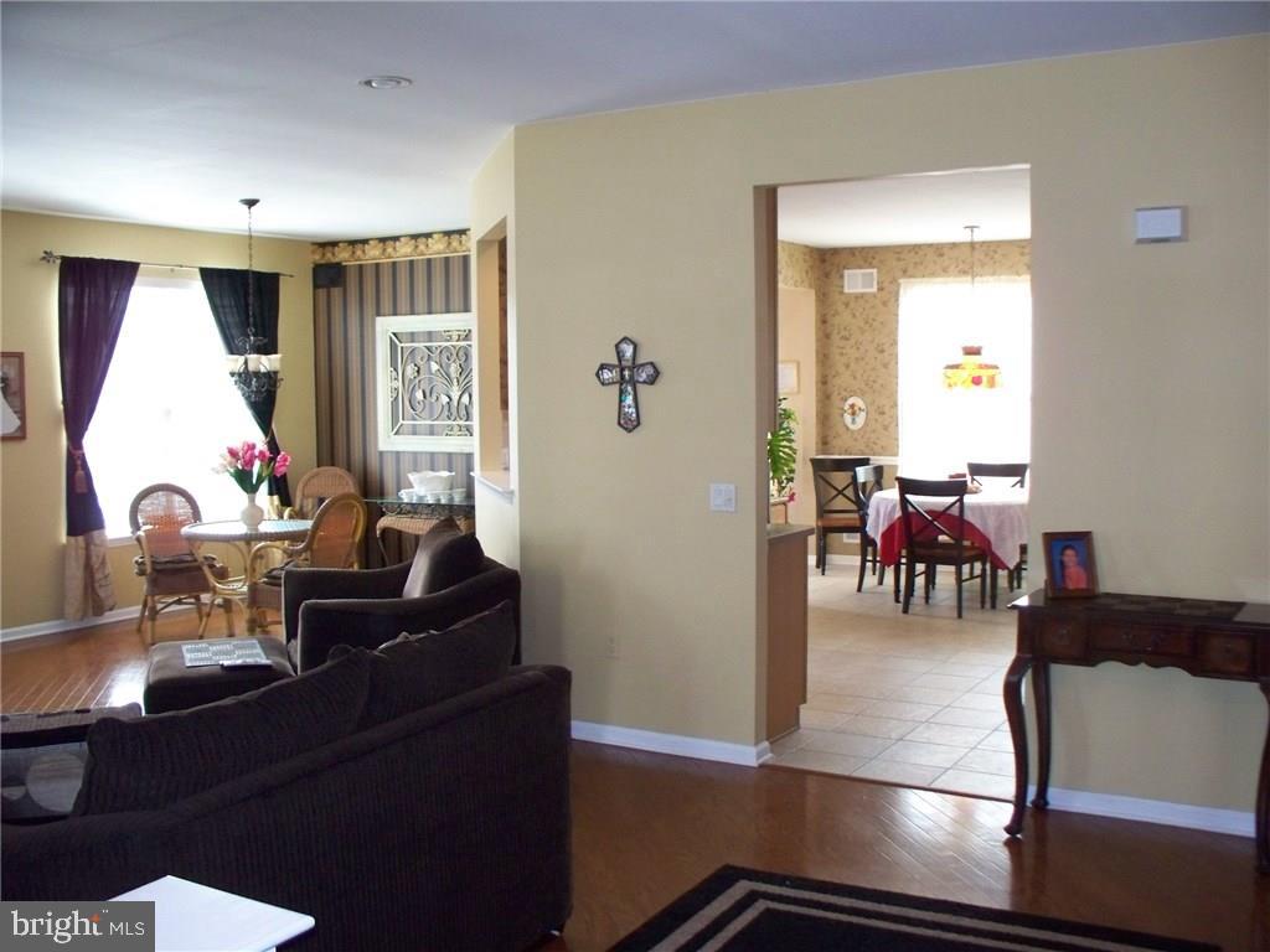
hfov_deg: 51.4
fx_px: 1321
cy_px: 476
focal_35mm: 36
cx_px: 635
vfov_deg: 39.7
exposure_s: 1/60
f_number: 2.8
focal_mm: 7.54
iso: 320
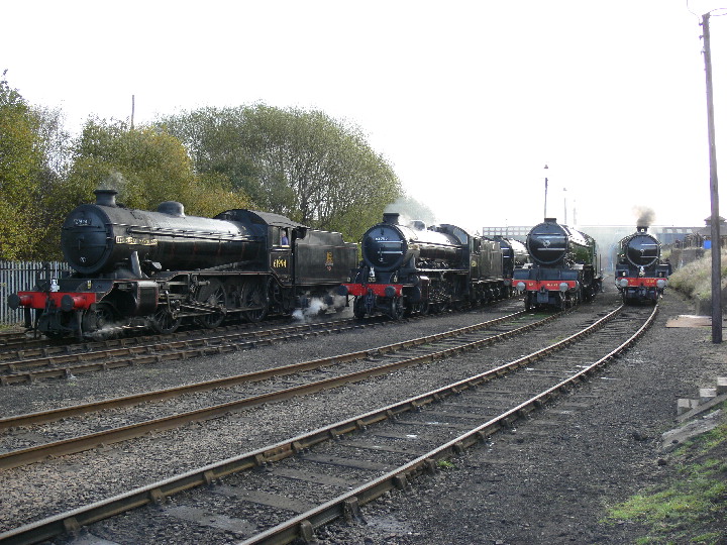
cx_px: 364
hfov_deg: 52.6
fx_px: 735
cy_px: 272
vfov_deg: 40.7
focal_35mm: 35
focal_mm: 7.4
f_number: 2.8
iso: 80
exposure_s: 1/160
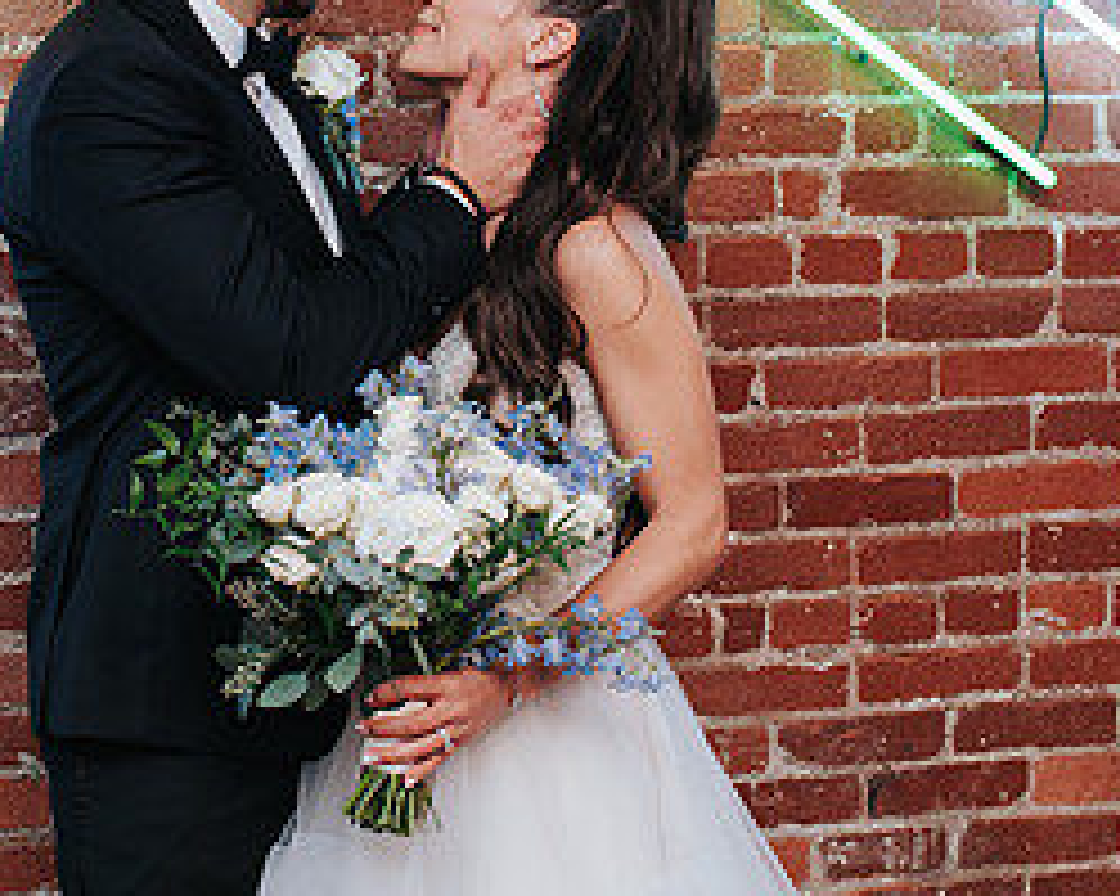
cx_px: 150
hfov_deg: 23.6
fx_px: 2618
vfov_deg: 19.3
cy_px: 254
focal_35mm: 79
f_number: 2.8
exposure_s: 1/125
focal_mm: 35
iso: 640
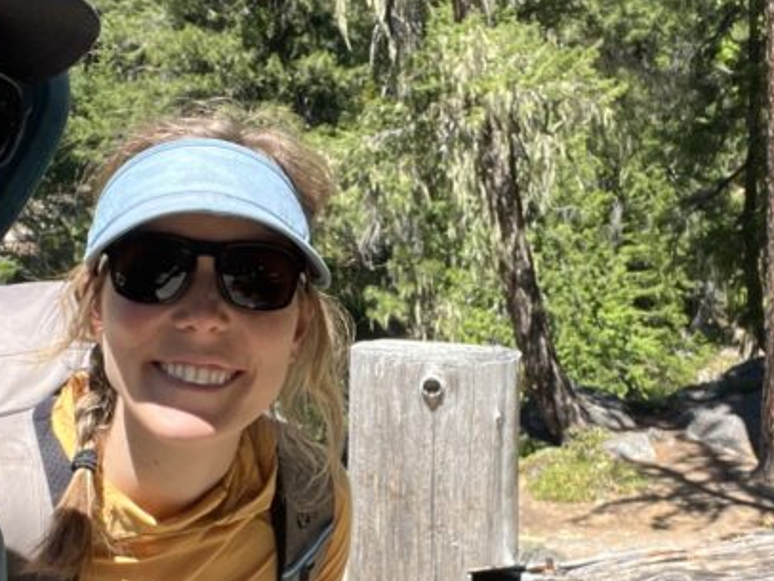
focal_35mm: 58
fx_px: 1298
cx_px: 404
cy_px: 410
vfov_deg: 25.1
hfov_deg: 33.2
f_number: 2.2
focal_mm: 2.71
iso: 32
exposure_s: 1/338
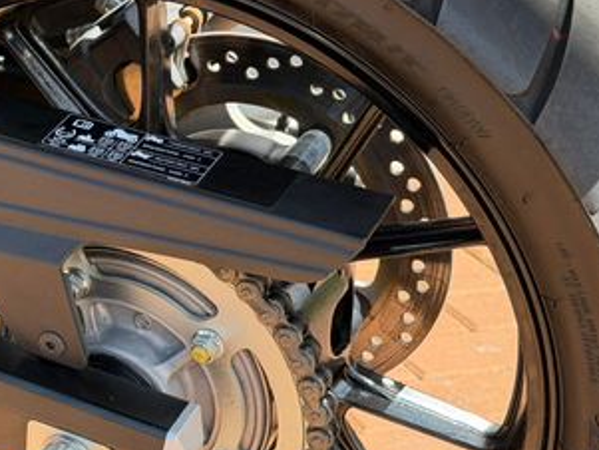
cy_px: 344
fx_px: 1766
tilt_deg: -18.5
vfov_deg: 14.5
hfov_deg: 19.0
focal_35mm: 102
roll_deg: +0.7
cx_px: 103
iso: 100
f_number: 1.78
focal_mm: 6.76
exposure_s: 1/895
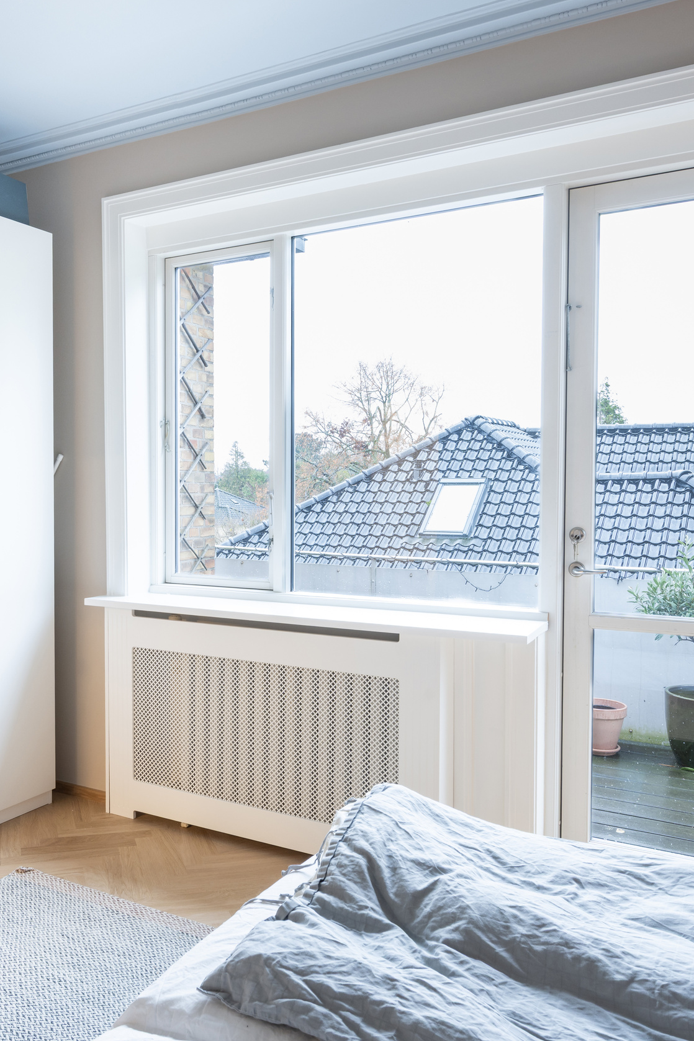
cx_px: 233
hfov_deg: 44.3
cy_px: 524
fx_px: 839
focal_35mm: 29
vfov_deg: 63.7
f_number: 11
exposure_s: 2.5
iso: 100
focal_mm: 19
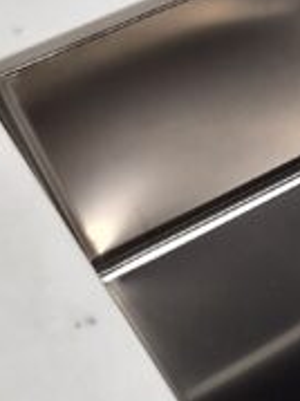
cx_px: 576
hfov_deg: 13.7
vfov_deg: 20.9
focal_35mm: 94
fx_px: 1088
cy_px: 204
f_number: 1.8
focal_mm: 5.4
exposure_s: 1/100
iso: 160
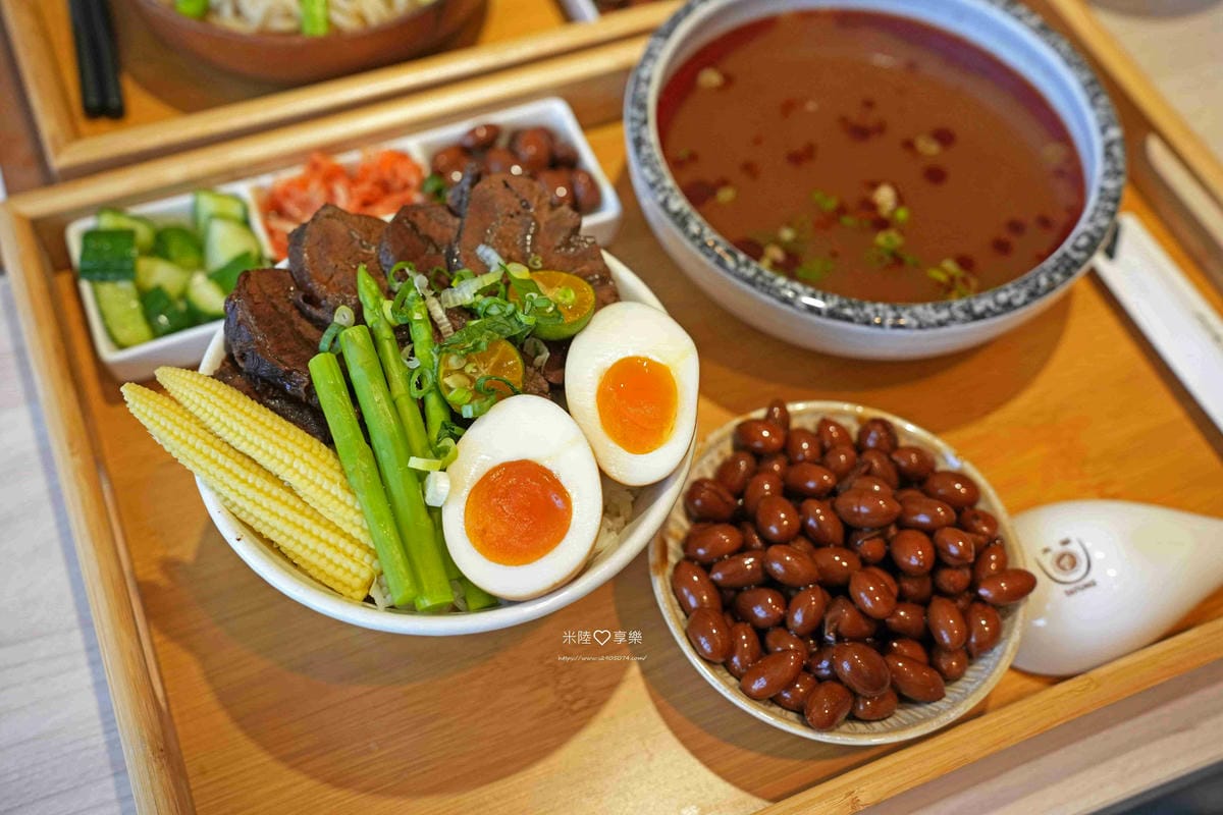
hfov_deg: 49.6
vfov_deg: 34.2
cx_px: 612
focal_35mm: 39
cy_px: 408
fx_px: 1325
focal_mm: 39
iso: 1600
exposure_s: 1/800
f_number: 4
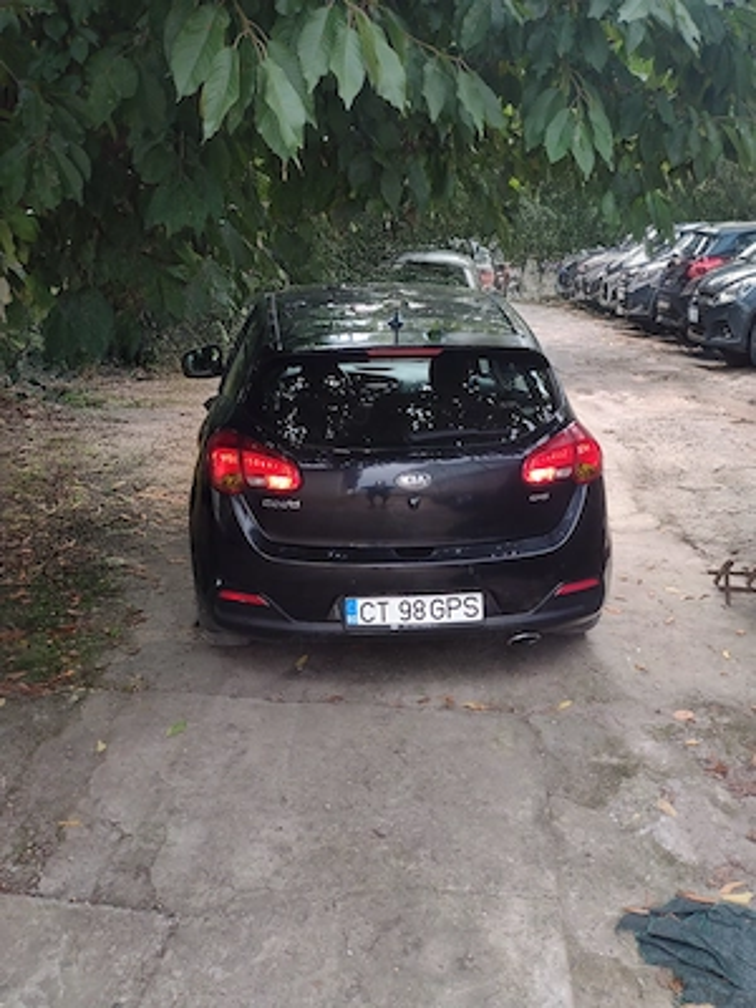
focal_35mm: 27
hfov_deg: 51.4
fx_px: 786
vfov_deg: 65.3
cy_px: 504
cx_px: 378
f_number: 1.7
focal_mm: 4.71
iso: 100
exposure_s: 1/349
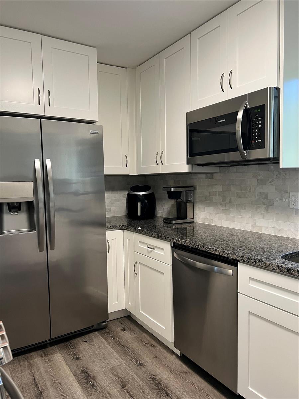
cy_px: 200
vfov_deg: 67.3
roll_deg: +1.0
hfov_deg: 53.1
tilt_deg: -4.3
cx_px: 150
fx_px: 299
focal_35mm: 26
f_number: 1.5
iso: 100
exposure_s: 1/60
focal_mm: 5.7
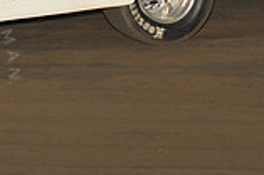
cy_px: -84
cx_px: -82
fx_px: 2327
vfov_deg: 4.3
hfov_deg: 6.4
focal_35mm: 318
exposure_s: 1/320
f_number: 7.1
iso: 800
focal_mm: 86
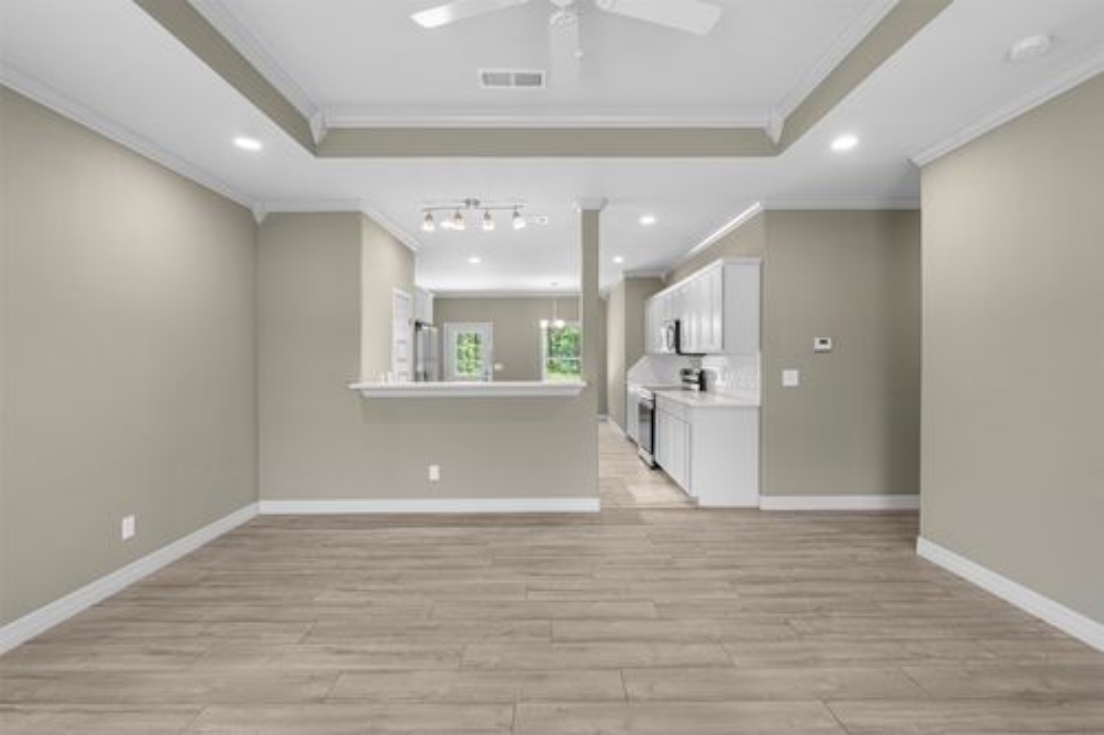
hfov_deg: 96.8
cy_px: 368
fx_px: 490
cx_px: 552
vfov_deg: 73.7
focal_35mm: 16
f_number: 10
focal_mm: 16
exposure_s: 1/4
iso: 100
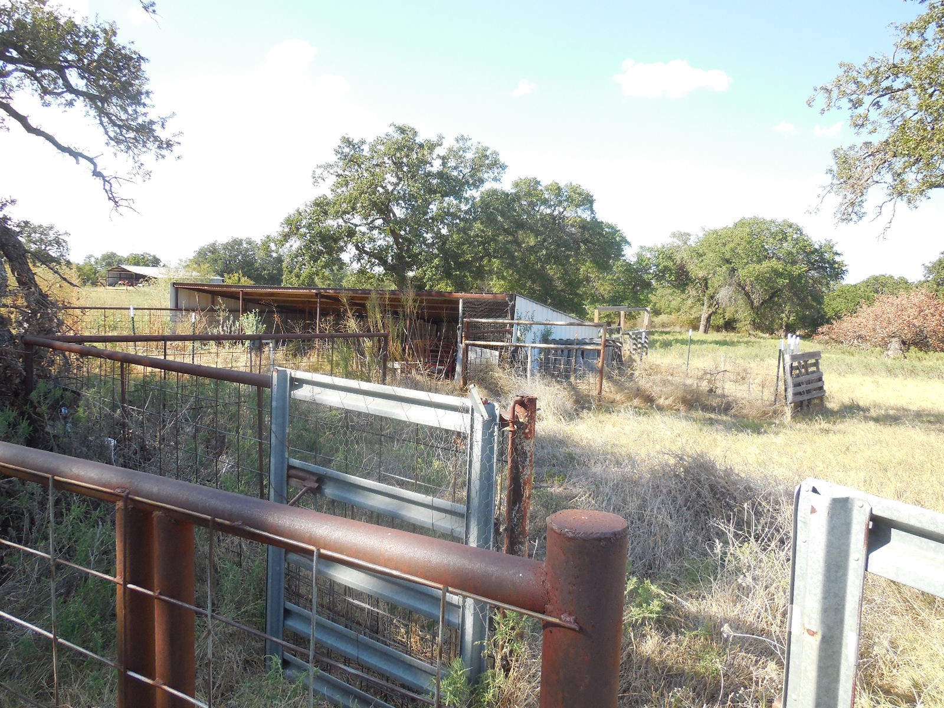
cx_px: 472
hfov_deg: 69.4
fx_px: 682
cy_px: 354
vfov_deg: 54.9
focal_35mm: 25
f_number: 3.1
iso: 125
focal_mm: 4.5
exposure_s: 1/400
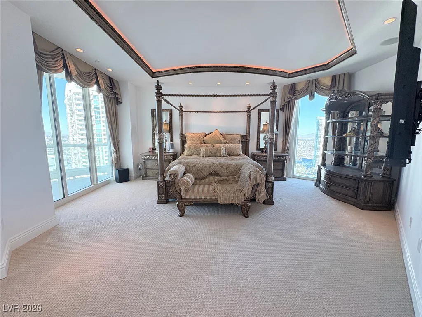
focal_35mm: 14
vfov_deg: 85.7
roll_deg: +0.0
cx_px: 211
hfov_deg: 102.1
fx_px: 171
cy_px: 158
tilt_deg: -7.4
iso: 160
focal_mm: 2.22
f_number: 2.2
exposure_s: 1/120
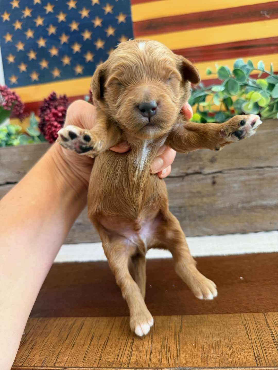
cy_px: 185
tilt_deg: -12.4
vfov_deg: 71.6
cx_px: 139
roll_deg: +6.8
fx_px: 257
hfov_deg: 56.8
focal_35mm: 24
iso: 400
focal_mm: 6.76
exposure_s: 1/60
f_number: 1.78
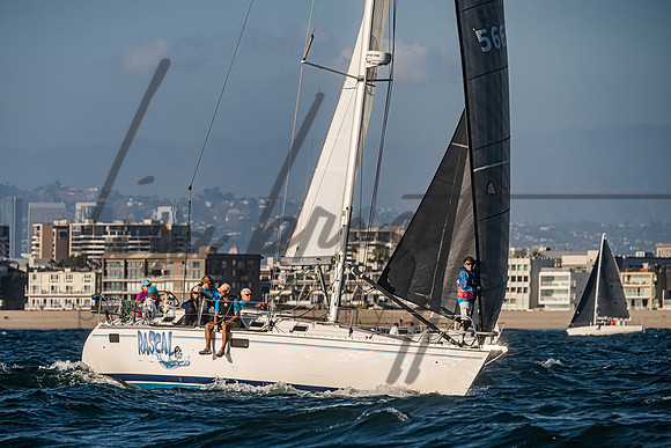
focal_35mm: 300
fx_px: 5586
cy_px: 277
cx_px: 286
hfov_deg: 6.9
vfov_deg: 4.6
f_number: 6.3
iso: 400
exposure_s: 1/5000
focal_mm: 240
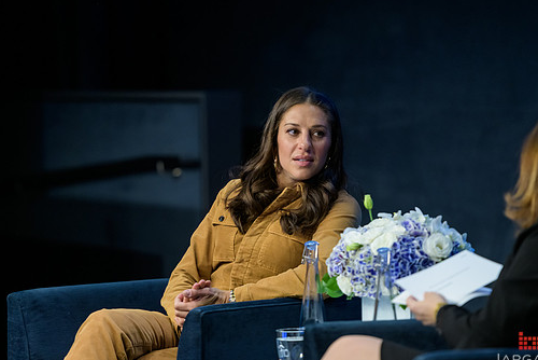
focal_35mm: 203
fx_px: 3035
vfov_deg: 6.8
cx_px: 283
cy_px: 179
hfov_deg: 10.1
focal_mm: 175
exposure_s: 1/200
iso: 1600
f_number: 3.2
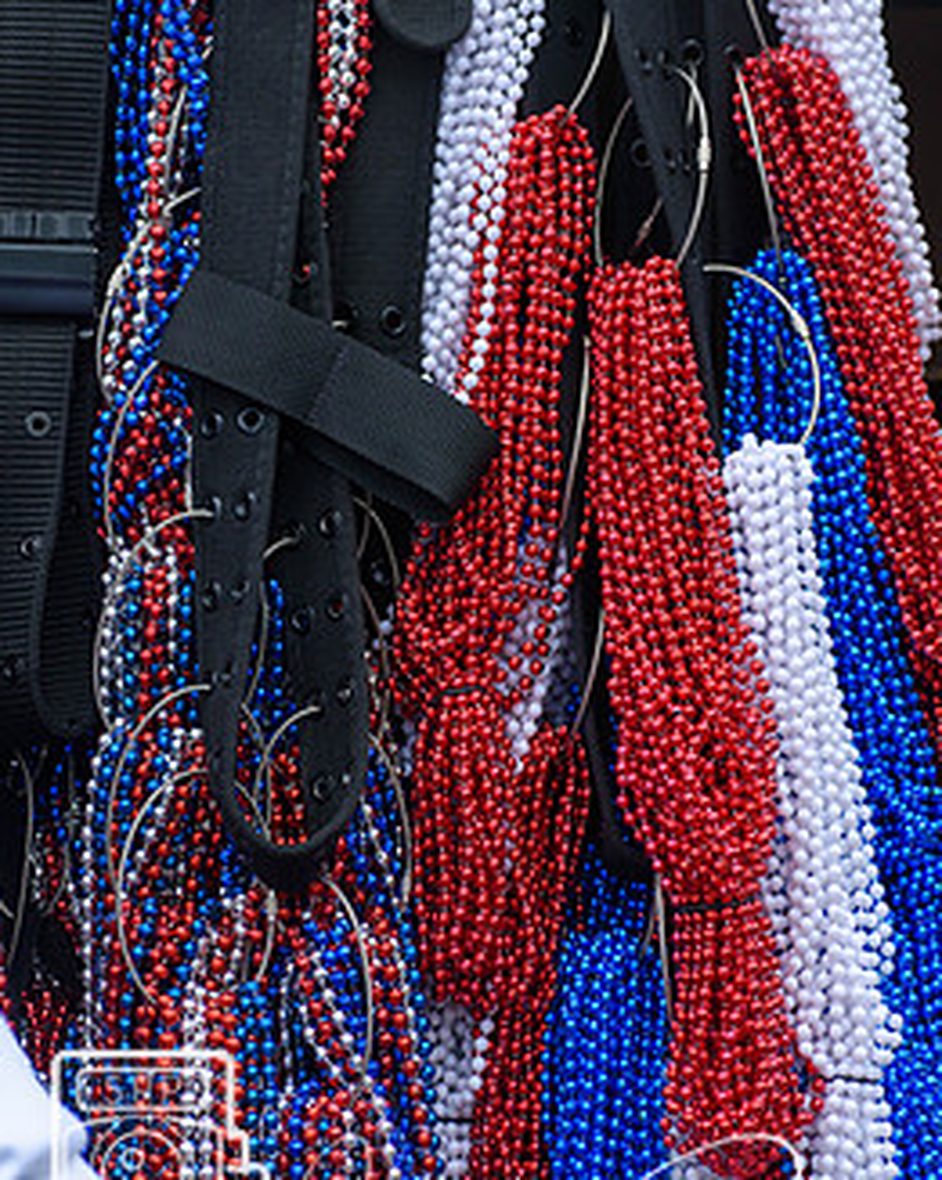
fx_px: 10155
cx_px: 538
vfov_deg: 6.7
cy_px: 613
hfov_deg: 5.3
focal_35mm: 291
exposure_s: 1/1000
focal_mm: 150
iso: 450
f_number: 5
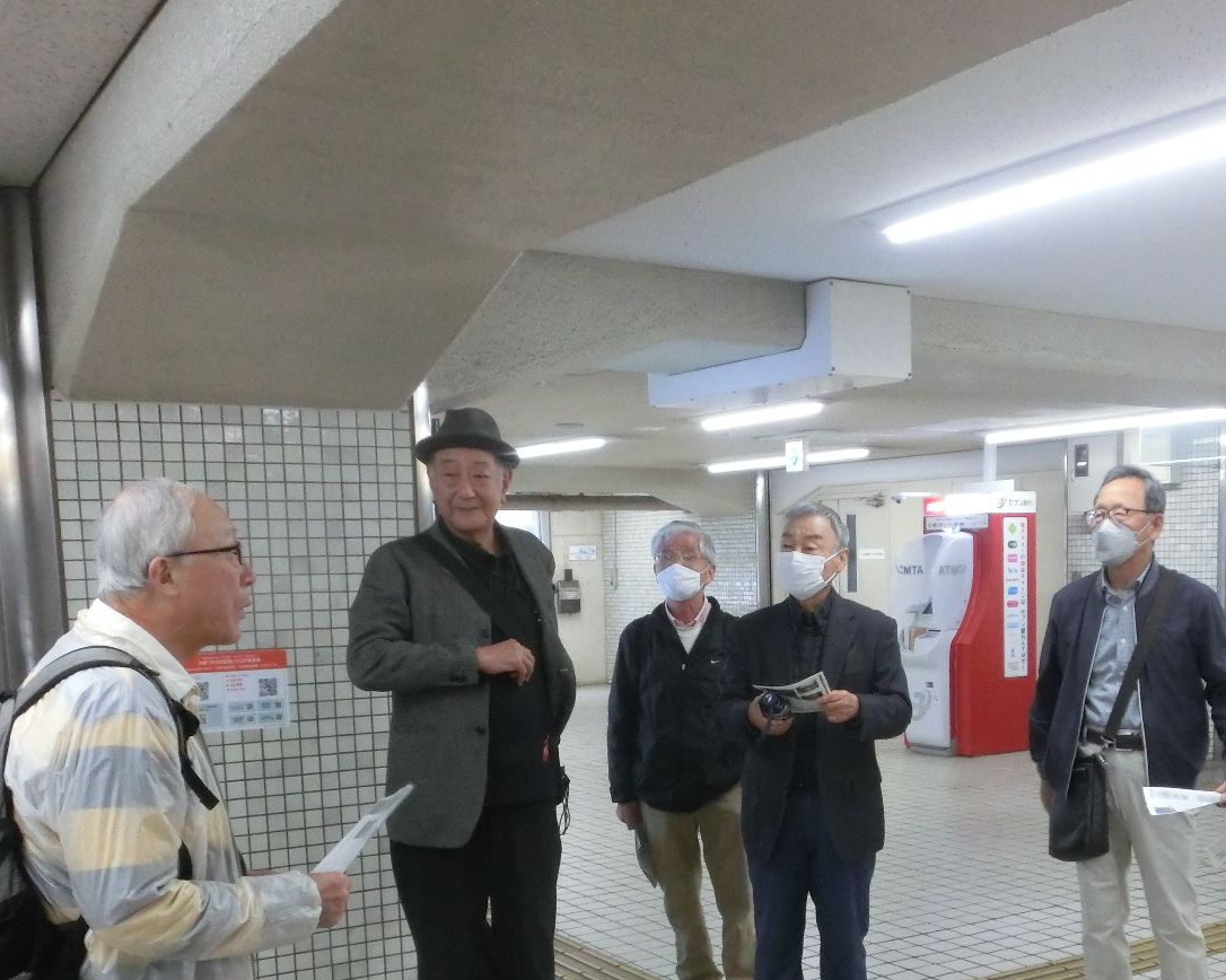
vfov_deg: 35.5
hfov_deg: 44.1
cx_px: 825
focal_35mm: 41
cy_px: 755
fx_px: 1487
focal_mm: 4.4
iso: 800
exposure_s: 1/100
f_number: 3.3
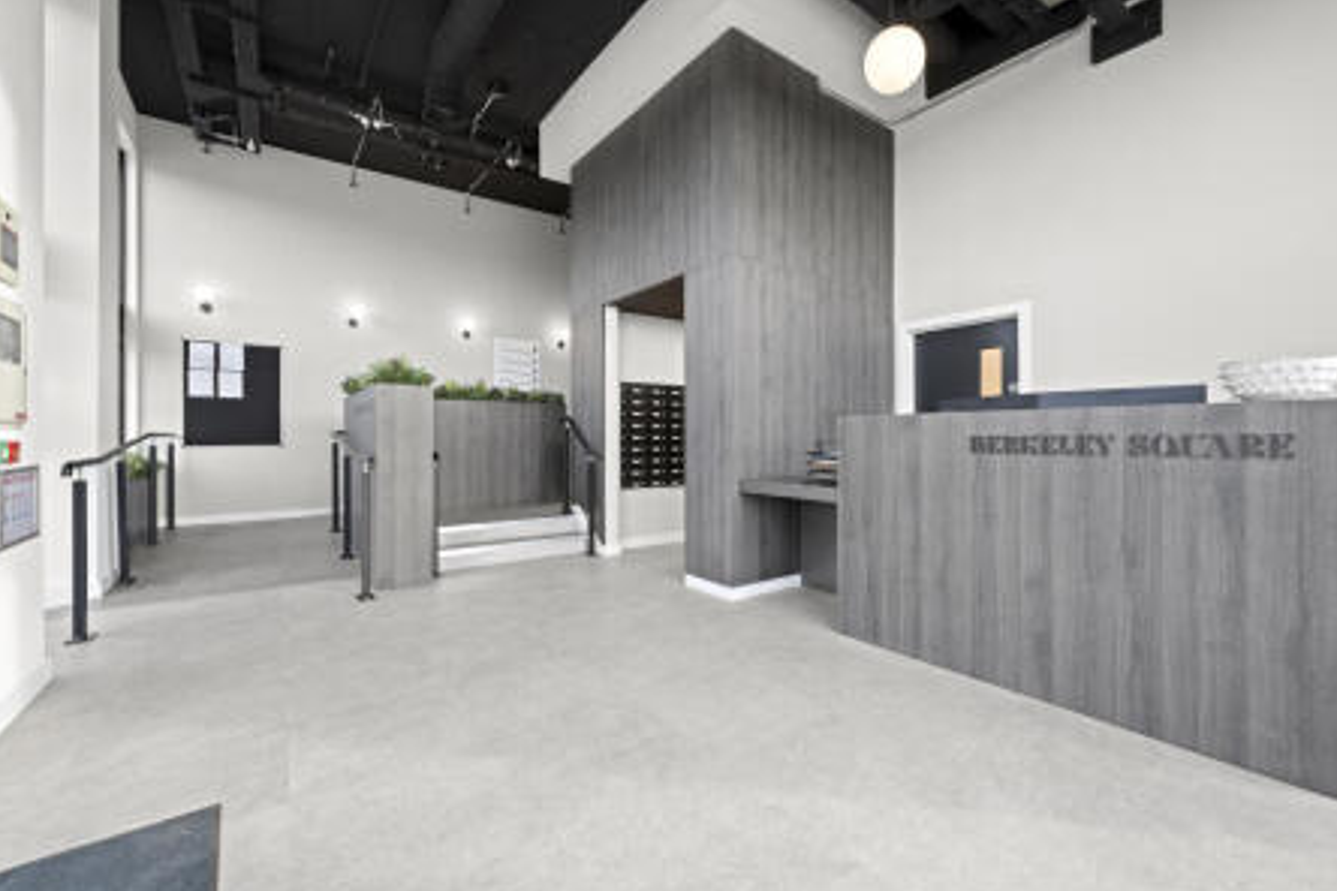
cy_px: 444
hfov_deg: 100.3
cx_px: 705
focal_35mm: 15
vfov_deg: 77.3
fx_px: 557
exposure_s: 1/5
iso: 400
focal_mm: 14
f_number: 9
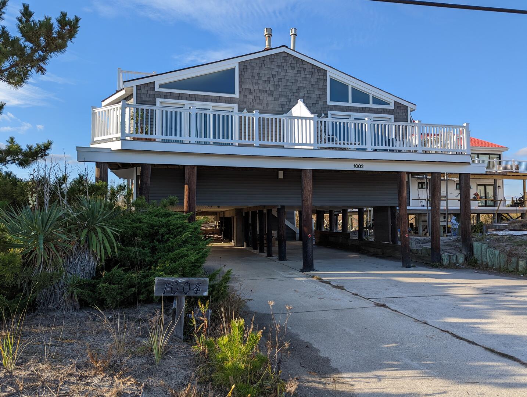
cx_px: 264
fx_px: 366
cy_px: 198
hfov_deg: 71.5
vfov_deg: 56.9
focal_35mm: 24
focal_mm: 6.81
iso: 44
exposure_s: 1/1058
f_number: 1.85
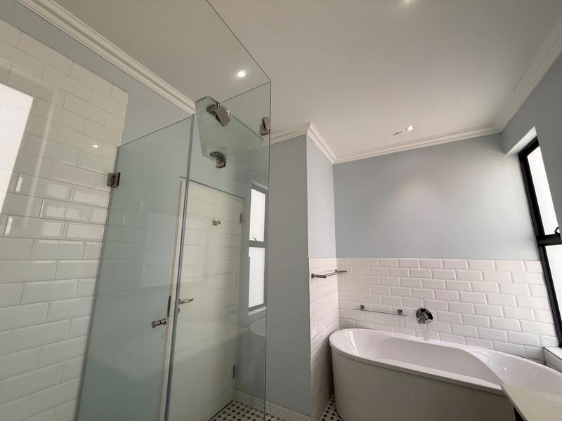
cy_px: 210
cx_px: 281
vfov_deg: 85.7
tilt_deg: +11.9
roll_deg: -0.2
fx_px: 227
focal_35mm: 14
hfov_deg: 102.1
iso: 125
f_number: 2.2
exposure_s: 1/100
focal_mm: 2.22
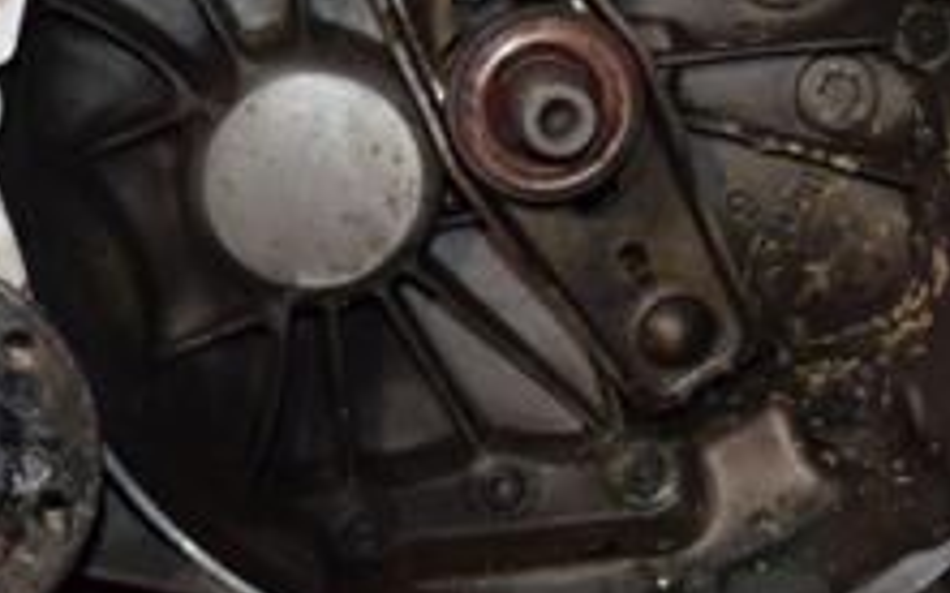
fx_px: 2795
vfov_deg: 12.0
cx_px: 434
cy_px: 64
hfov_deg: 19.3
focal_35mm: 108
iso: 800
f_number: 5
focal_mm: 26
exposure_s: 1/60
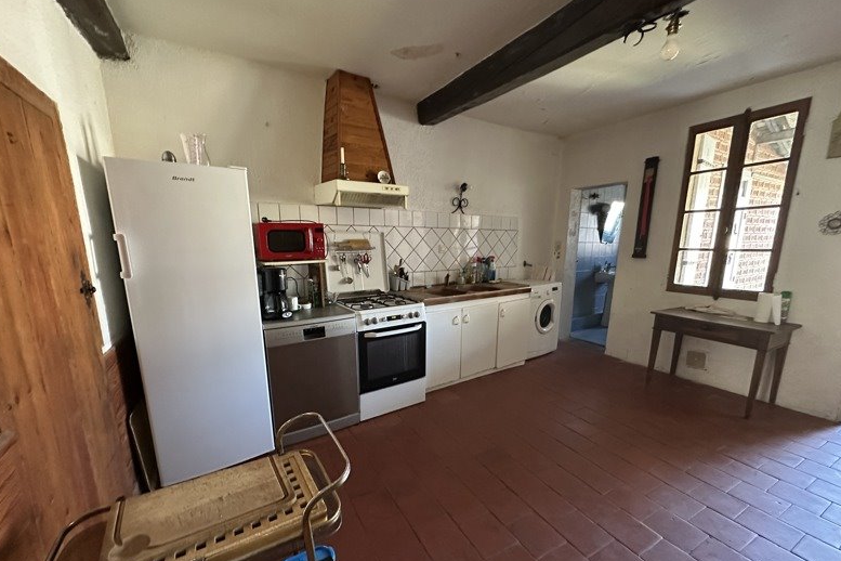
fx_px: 350
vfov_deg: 77.1
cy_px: 310
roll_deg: +0.2
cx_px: 418
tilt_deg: -12.4
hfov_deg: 100.4
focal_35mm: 15
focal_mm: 2.22
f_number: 2.2
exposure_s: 1/60
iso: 1000
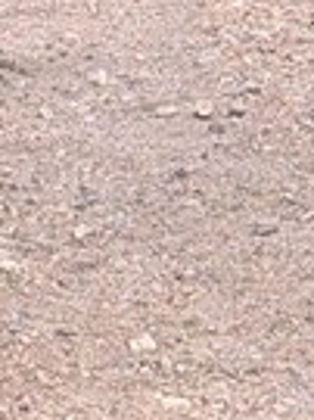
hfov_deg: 4.0
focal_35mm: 372
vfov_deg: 5.2
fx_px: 4506
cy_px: -554
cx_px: 527
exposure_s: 1/797
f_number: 1.68
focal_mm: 6.9
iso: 21
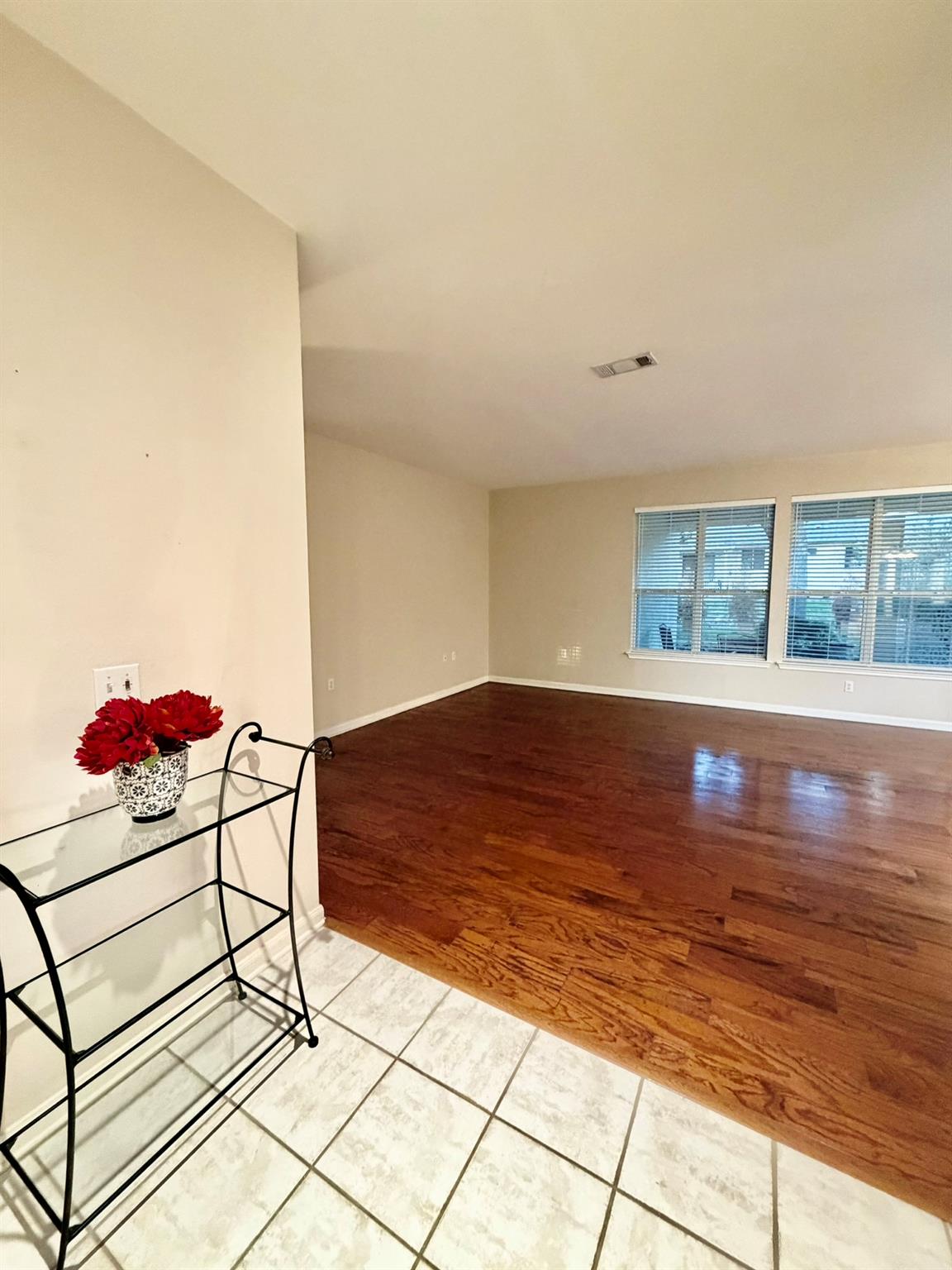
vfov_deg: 102.1
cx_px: 476
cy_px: 635
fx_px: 513
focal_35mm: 14
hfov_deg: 85.7
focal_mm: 2.22
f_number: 2.2
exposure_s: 1/60
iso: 500
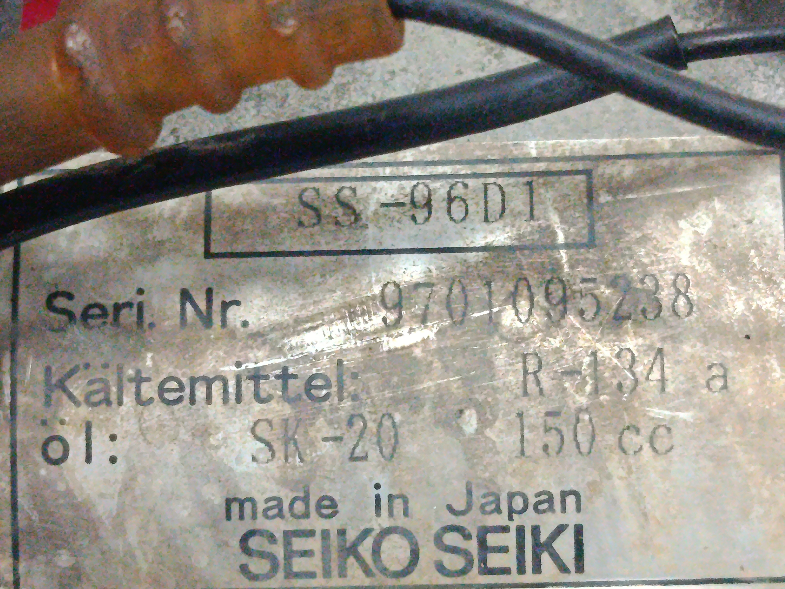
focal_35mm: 118
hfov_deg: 16.7
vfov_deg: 12.6
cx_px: 392
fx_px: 2676
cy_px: 294
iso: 1339
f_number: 1.7
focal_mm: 5.24
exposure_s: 1/50
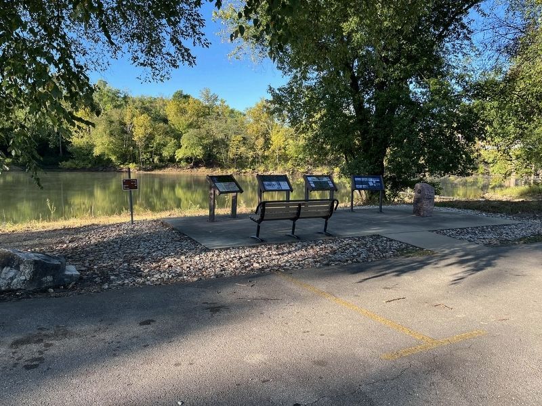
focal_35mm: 26
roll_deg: -0.6
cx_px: 271
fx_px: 407
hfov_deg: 67.3
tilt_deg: -4.6
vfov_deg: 53.1
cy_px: 203
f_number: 1.6
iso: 50
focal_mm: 5.1
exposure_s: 1/696
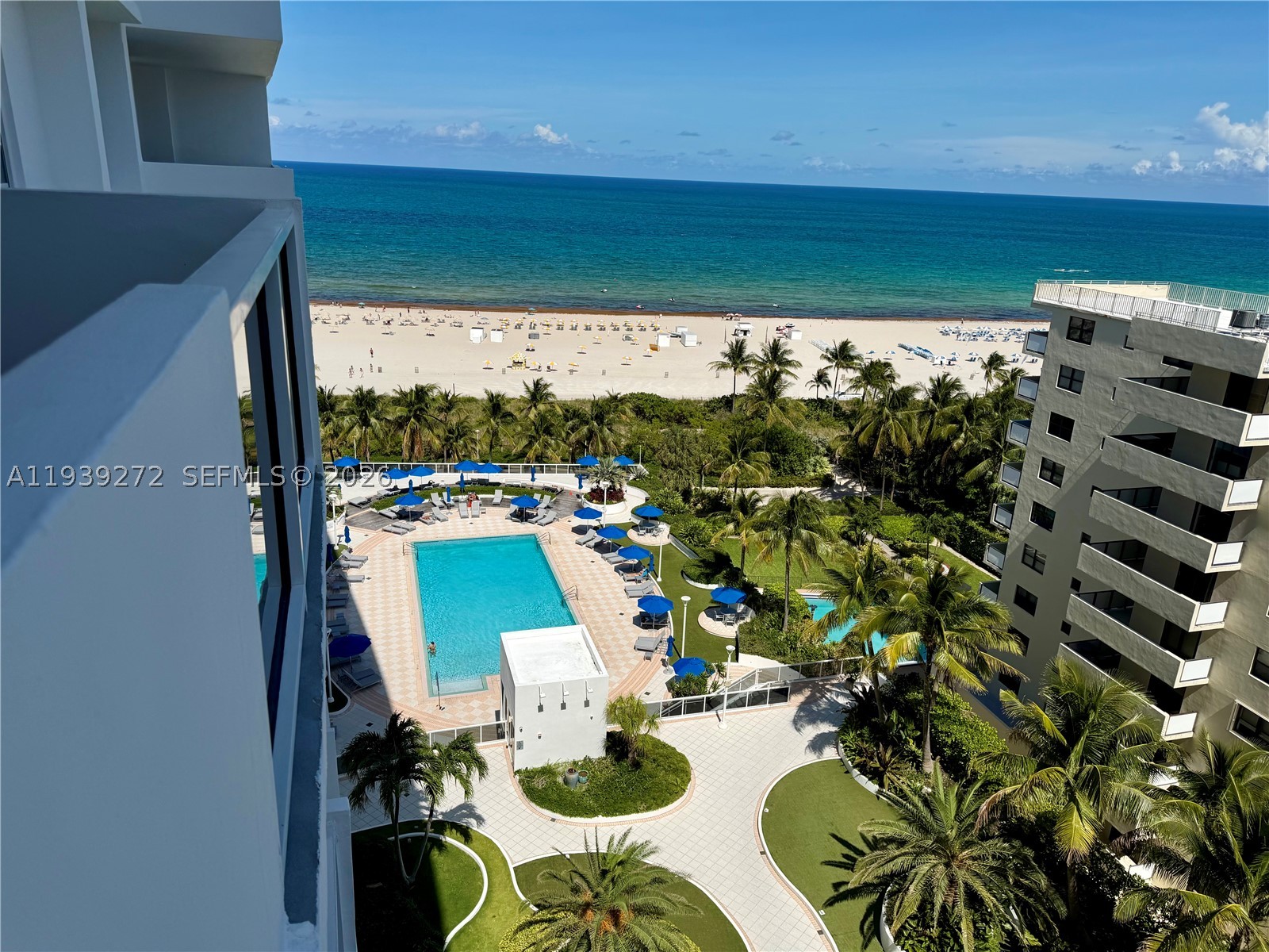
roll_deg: -1.9
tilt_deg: -18.8
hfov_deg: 71.6
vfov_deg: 56.8
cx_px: 634
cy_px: 476
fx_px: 880
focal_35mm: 24
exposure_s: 1/9091
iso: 80
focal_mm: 6.76
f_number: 1.78
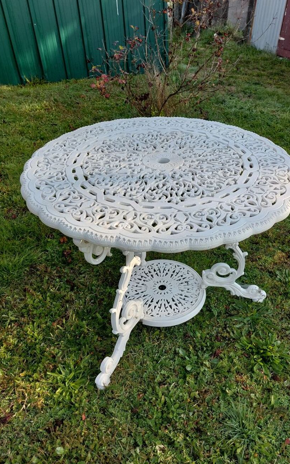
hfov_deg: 46.0
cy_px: 231
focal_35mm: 27
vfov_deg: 68.4
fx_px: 341
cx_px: 157
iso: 25
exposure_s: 1/452
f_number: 1.8
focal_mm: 5.23
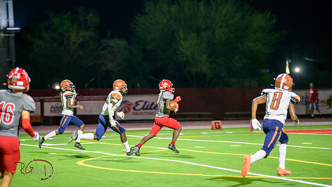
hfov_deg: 12.4
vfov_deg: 7.0
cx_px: 167
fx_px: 1532
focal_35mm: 174
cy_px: 86
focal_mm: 165
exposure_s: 1/250
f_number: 2.8
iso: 1600
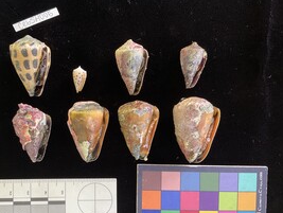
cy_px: 128
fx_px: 311
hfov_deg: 48.3
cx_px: 101
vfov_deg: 37.7
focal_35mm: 38
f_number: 1.8
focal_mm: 3
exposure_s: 1/60
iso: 125
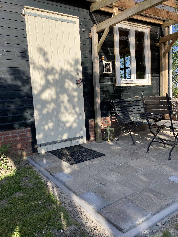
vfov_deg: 63.4
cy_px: 118
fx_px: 192
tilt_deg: -5.9
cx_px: 89
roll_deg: +3.0
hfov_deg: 49.7
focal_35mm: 28
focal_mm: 3.99
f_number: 1.8
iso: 20
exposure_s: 1/1043
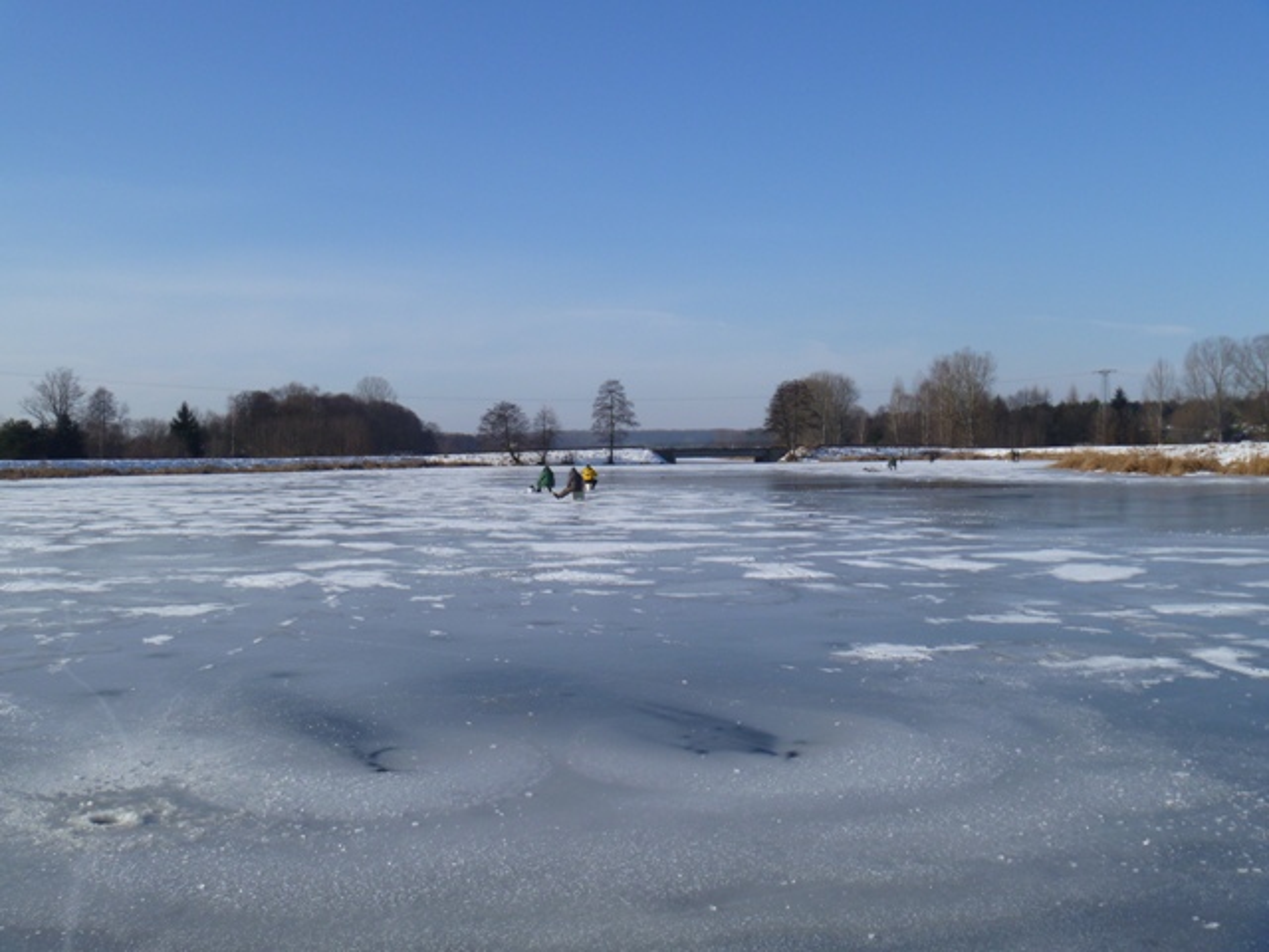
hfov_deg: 52.6
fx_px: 1283
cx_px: 634
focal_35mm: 35
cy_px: 476
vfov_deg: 40.7
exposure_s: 1/400
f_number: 5.6
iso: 80
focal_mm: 6.3
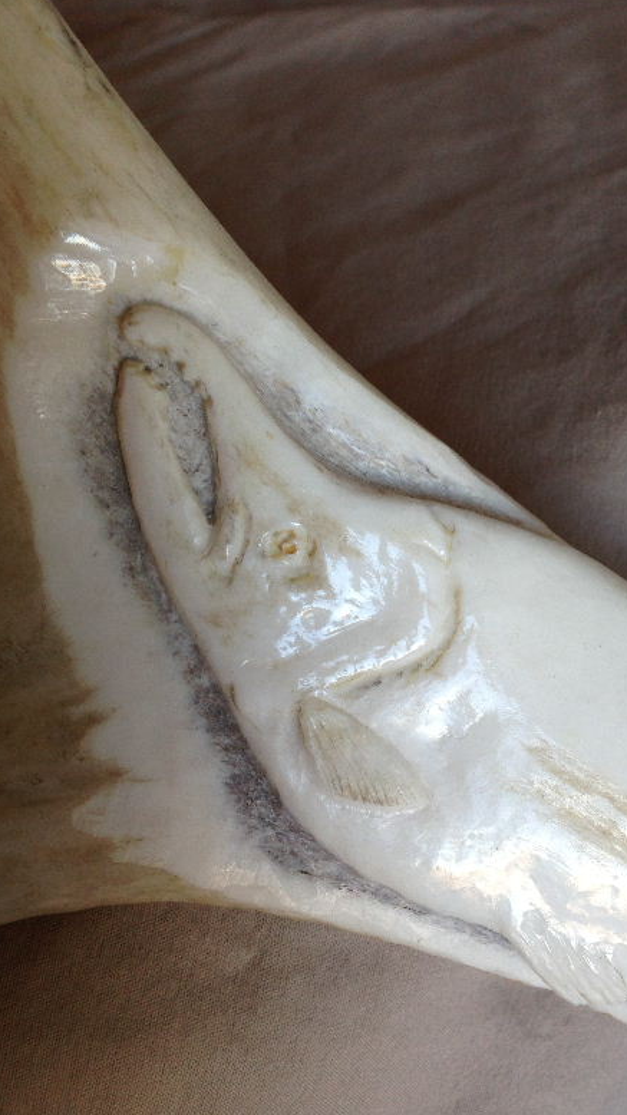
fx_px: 1094
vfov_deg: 54.0
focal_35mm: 37
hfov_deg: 31.9
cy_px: 554
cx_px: 377
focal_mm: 4.13
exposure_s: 1/60
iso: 64
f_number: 2.4
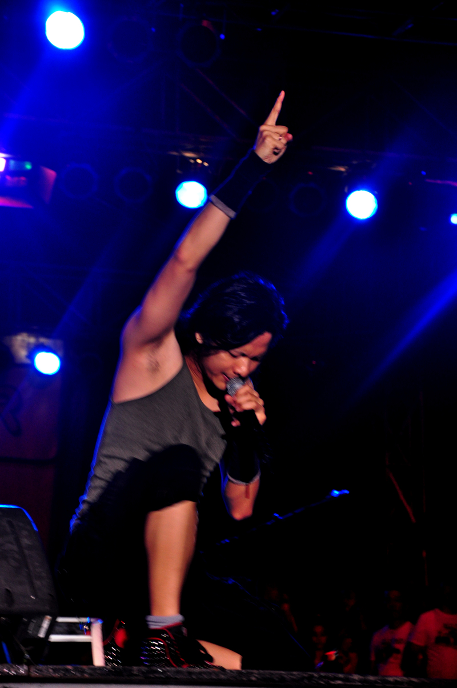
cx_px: 228
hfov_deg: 11.4
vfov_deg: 17.1
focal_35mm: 120
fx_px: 2290
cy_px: 344
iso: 800
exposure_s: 1/15
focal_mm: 80
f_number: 5.6
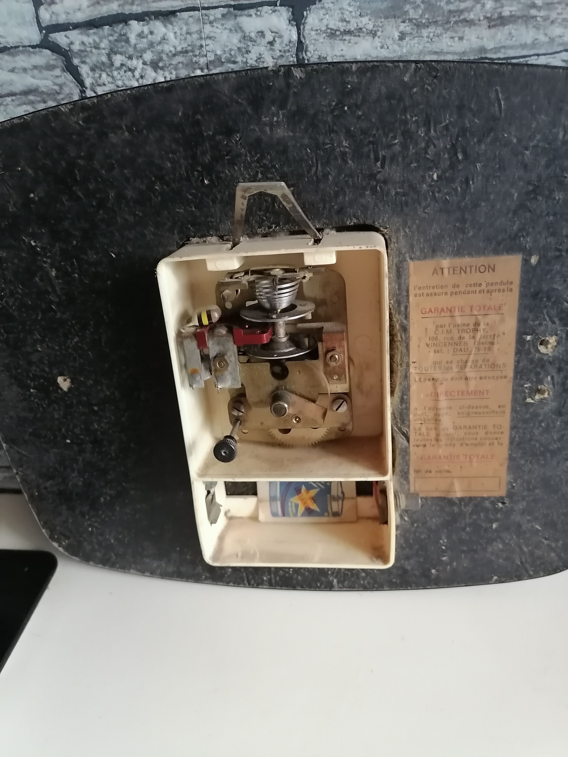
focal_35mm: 27
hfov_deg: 51.4
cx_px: 284
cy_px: 378
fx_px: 591
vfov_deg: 65.3
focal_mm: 5.3
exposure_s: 1/33.3
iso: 640
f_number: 1.8
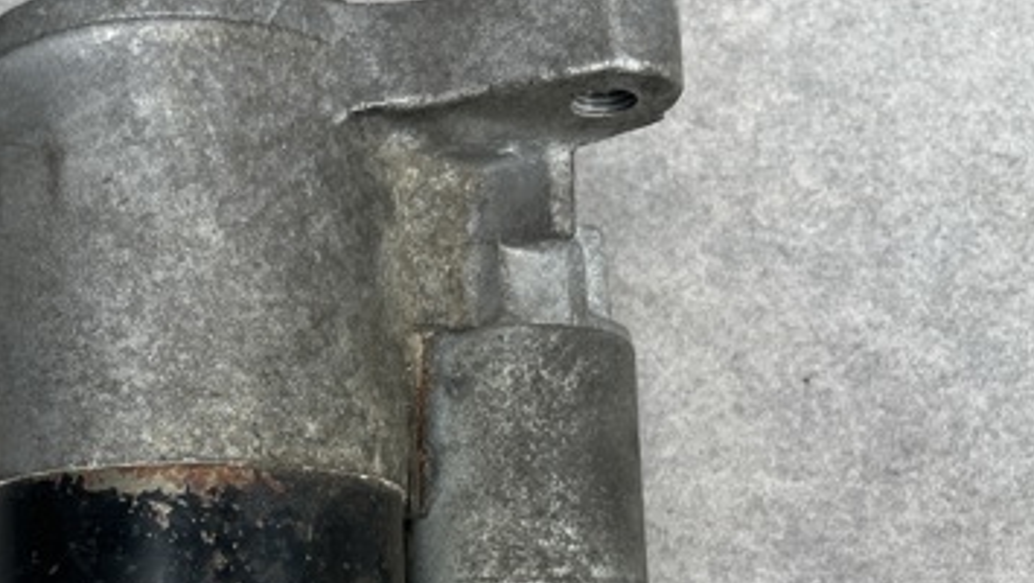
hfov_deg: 39.6
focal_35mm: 51
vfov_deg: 23.1
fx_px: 1399
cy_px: 482
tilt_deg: -69.7
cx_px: 277
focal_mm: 5.1
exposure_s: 1/316
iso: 50
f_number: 1.6
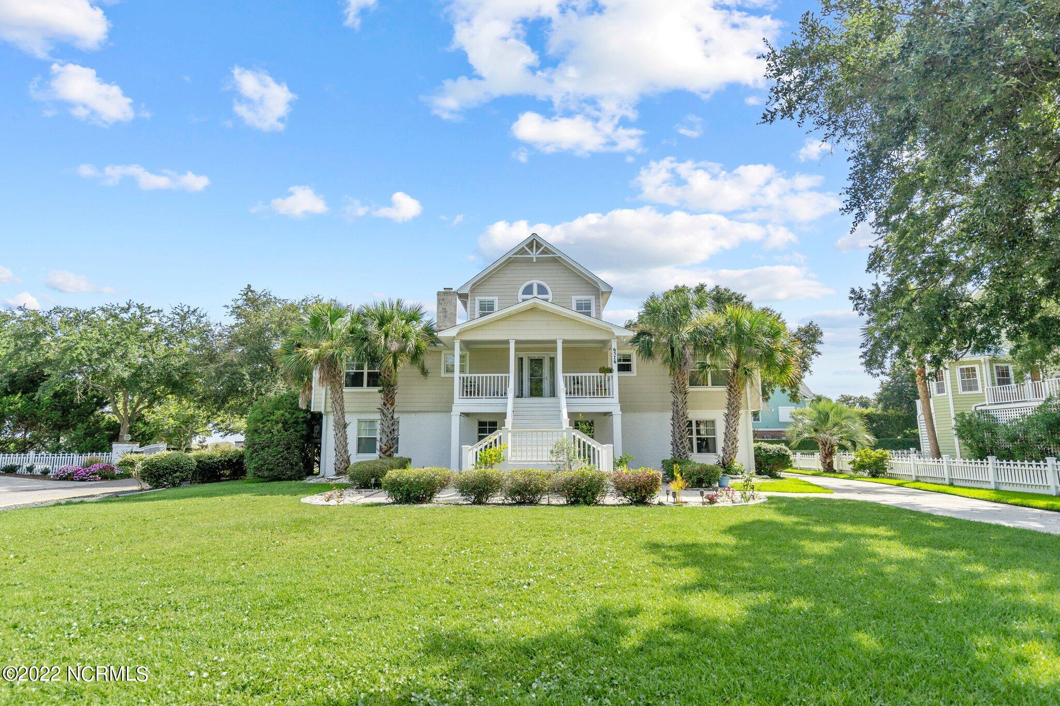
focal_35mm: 19
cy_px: 353
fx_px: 559
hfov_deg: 86.9
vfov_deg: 64.5
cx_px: 530
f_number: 4
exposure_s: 1/1600
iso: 125
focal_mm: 19
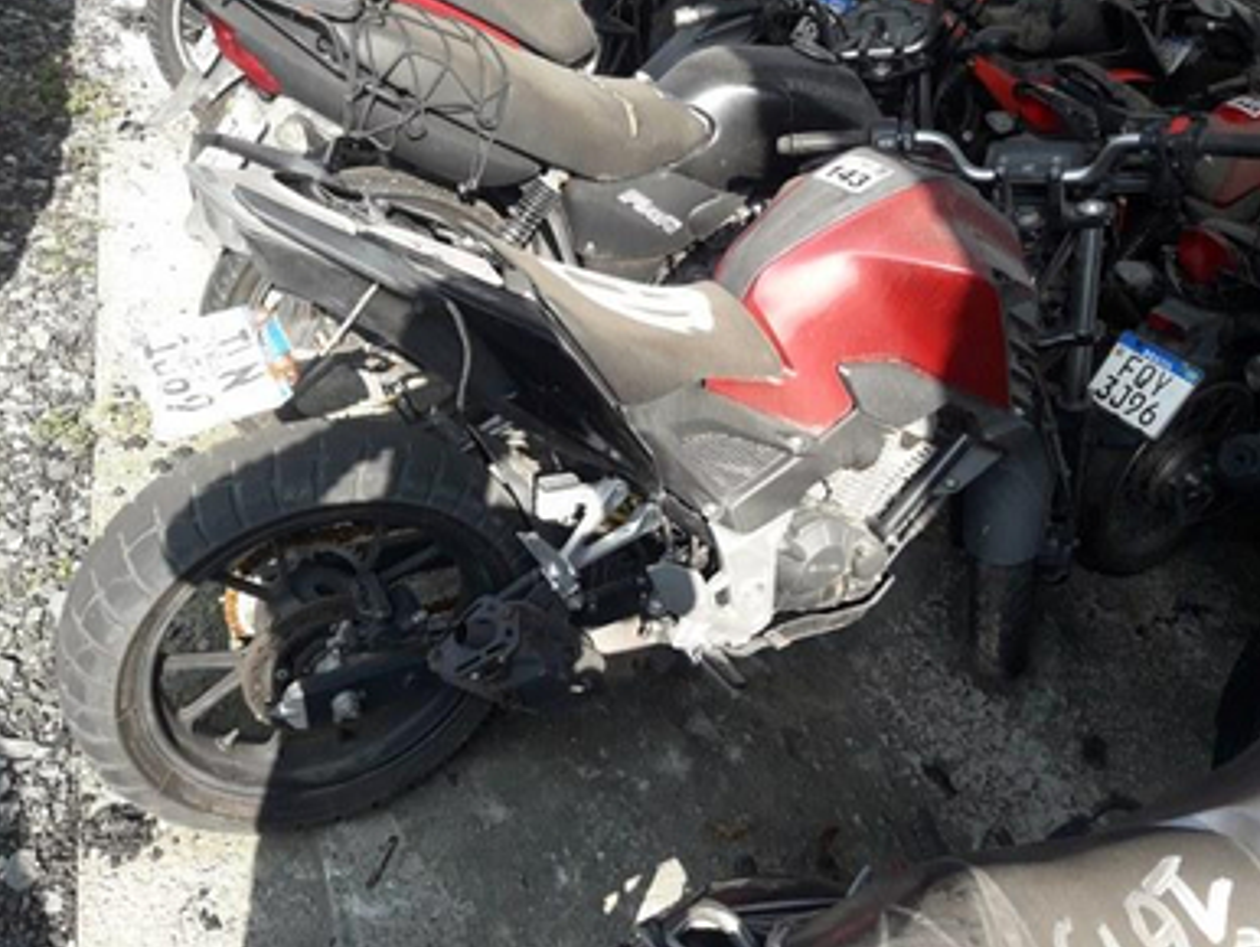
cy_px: 460
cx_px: 650
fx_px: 1056
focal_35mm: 29
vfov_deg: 48.3
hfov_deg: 61.6
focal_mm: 3.7
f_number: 1.9
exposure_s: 1/402
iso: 40
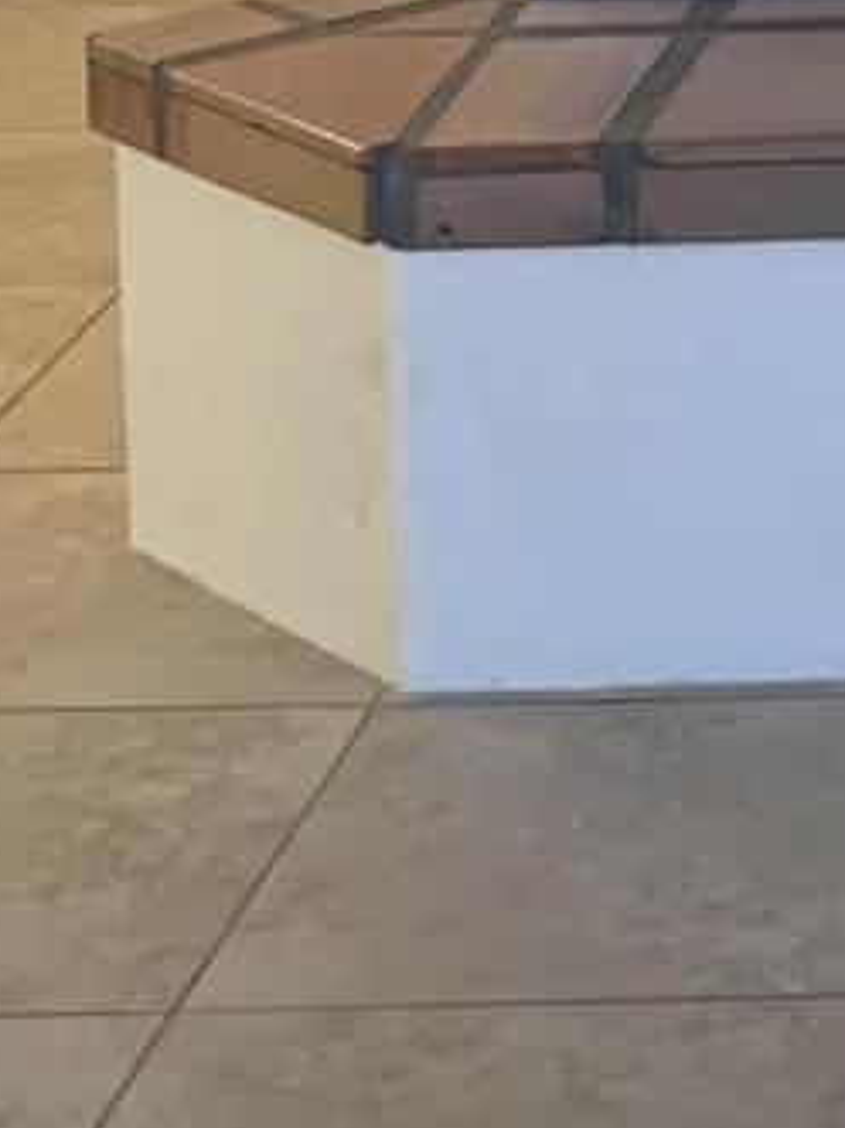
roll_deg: +1.2
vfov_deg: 11.6
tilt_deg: -5.0
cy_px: -971
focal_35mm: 157
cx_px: 1765
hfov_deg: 8.8
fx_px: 5113
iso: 125
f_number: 1.8
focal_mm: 4.25
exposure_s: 1/60
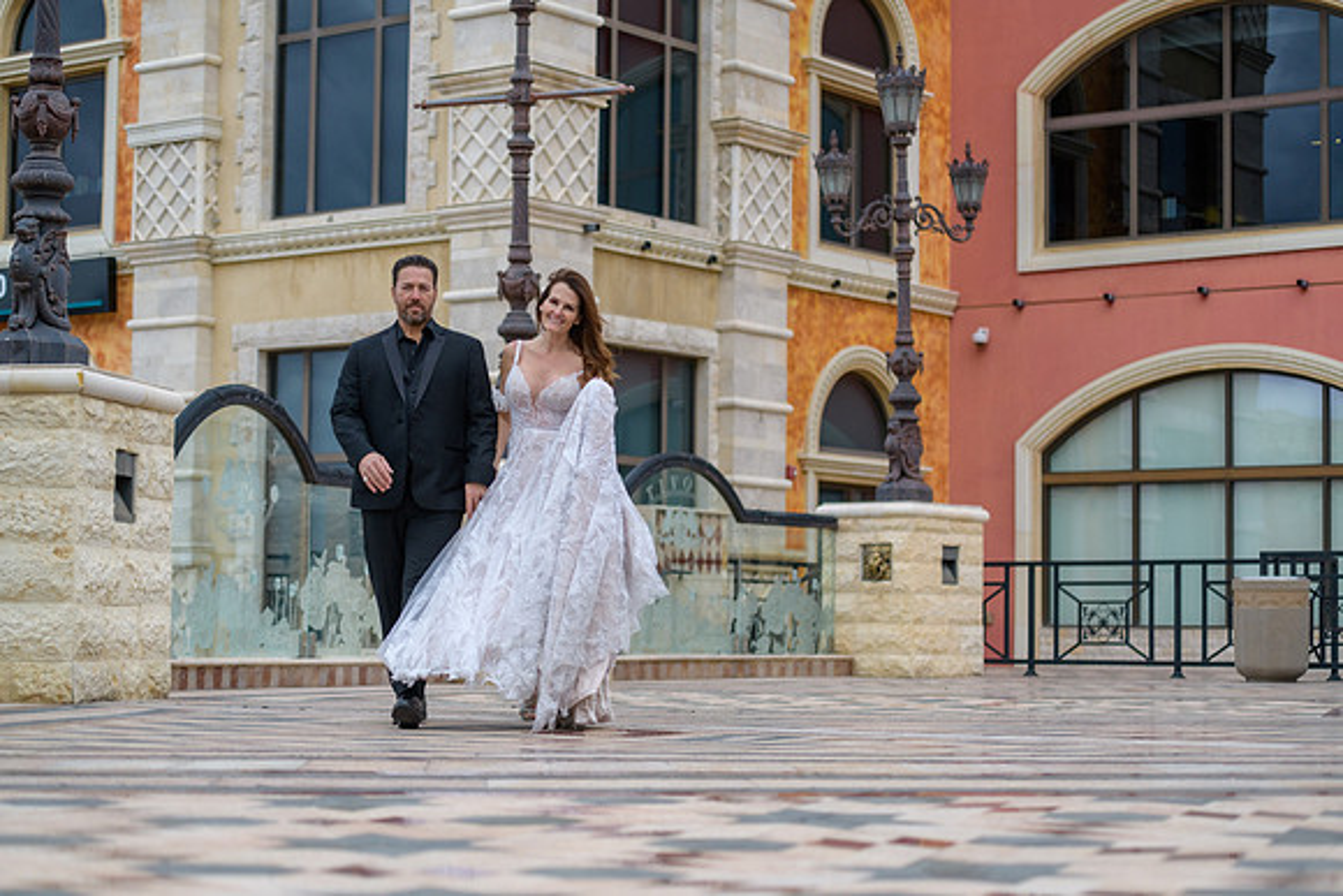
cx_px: 672
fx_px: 2687
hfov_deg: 28.1
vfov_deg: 18.9
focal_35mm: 72
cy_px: 448
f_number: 2.8
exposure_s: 1/3200
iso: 400
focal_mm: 72
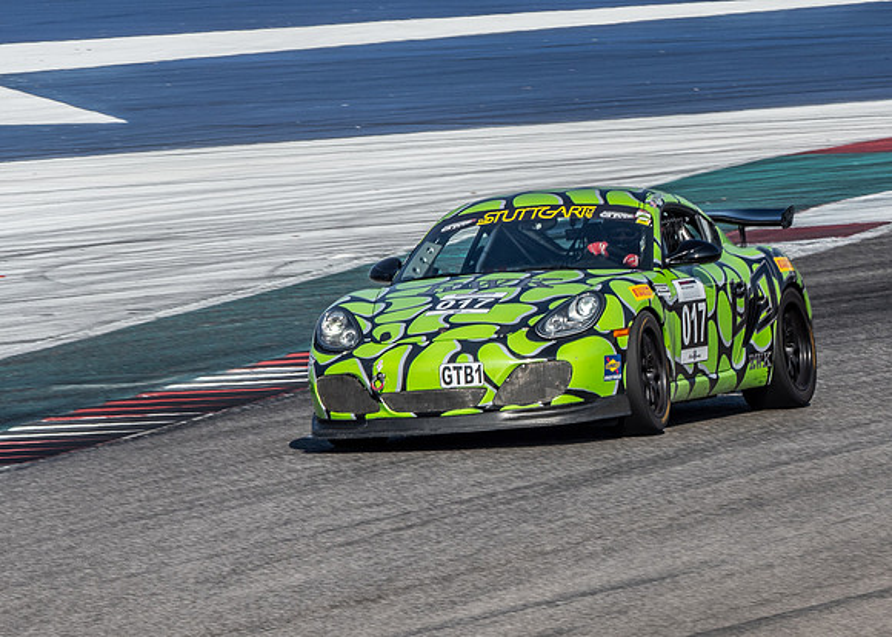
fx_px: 21965
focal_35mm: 867
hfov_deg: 2.3
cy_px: 474
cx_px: 633
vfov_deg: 1.7
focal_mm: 300
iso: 200
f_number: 14
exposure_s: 1/250
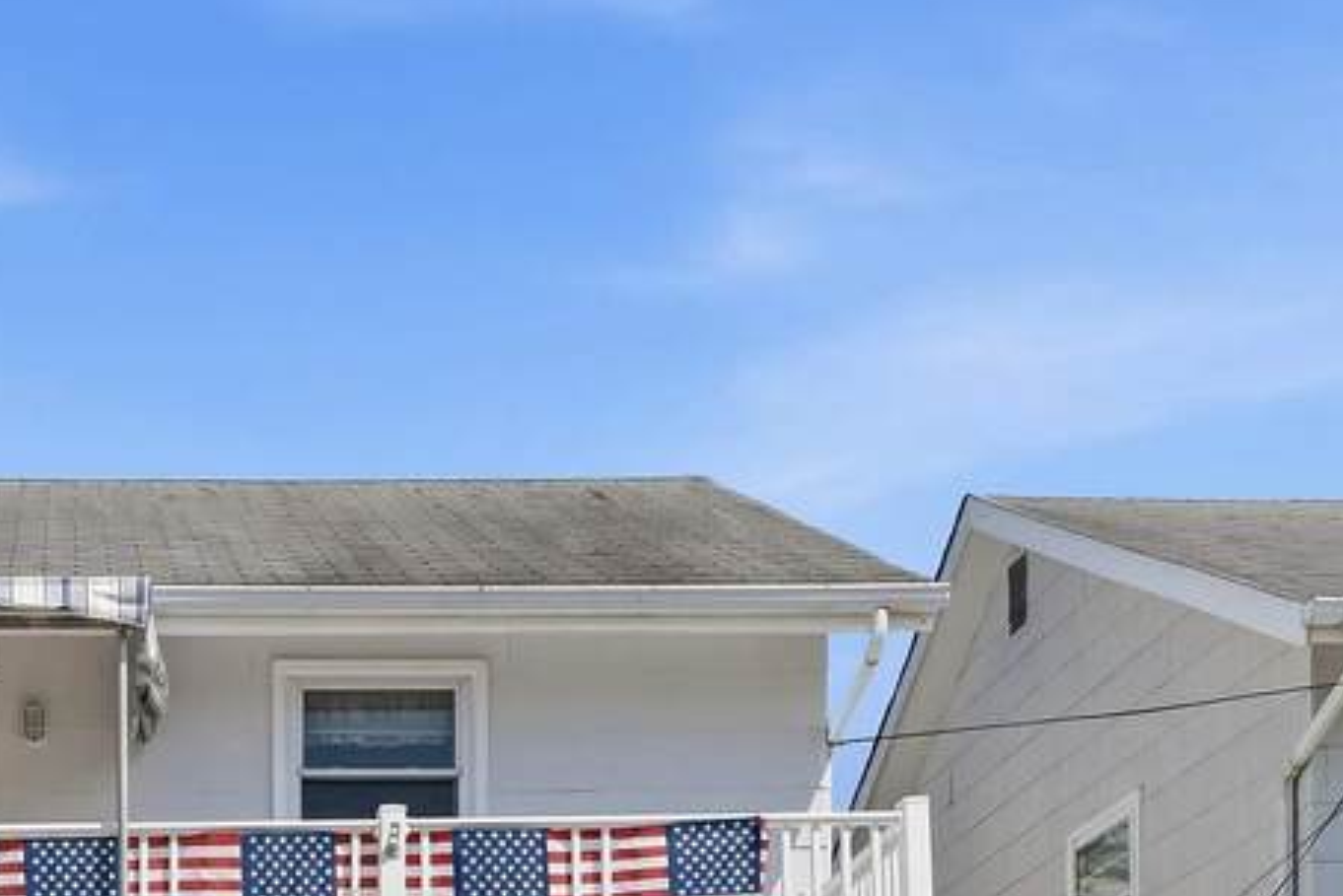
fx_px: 2356
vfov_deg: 19.7
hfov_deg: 30.4
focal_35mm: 63
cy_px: 1193
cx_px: 121
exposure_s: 1/1600
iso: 640
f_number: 7.1
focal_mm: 22.4
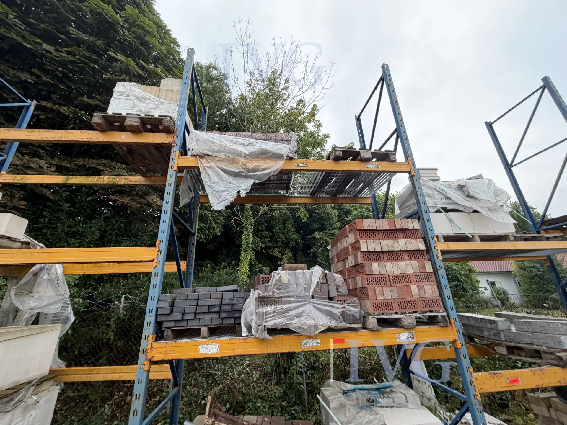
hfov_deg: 102.1
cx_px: 284
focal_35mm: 14
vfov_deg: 85.7
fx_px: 229
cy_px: 212
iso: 80
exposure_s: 1/121
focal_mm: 2.22
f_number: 2.2
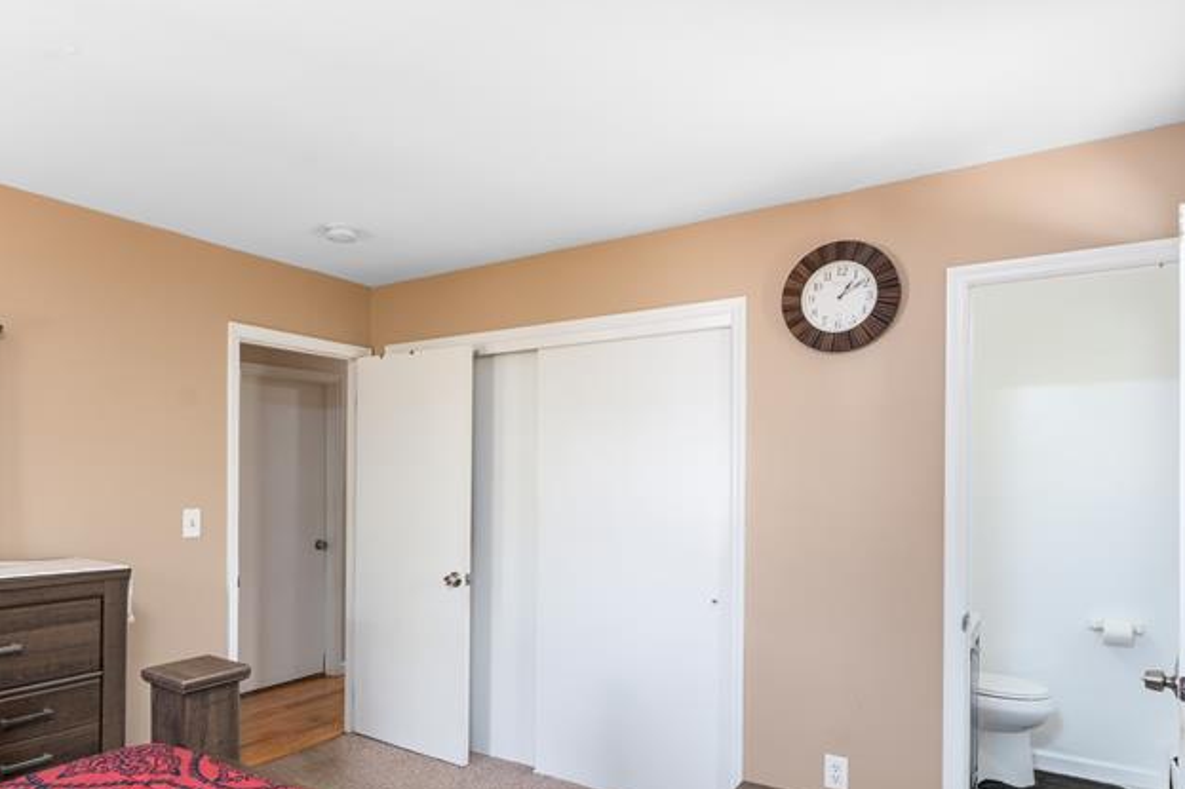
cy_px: 475
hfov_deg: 75.4
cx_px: 485
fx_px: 757
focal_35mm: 23
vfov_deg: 54.7
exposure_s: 1/160
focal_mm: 14
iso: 320
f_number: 7.1
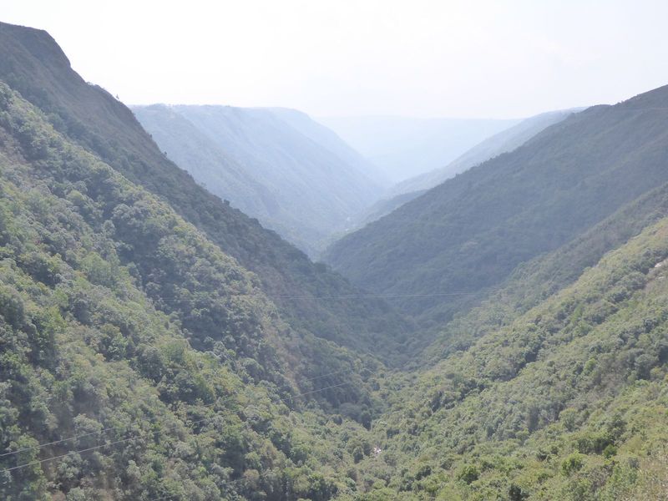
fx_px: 946
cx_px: 334
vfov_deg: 29.7
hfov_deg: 38.9
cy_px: 250
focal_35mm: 49
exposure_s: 1/500
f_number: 4
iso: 160
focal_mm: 8.4
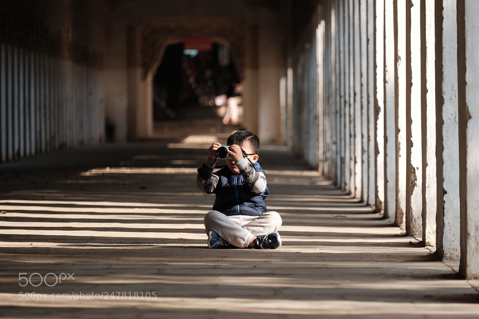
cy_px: 160
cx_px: 240
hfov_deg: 6.9
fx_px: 3991
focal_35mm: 300
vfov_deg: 4.6
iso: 200
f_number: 5.6
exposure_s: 1/180
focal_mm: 200
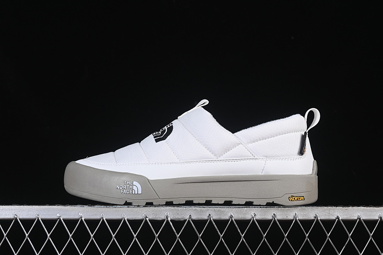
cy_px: 128
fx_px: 798
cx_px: 192
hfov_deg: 27.0
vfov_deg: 18.2
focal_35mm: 75
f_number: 8
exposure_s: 1/80
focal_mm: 50
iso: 160
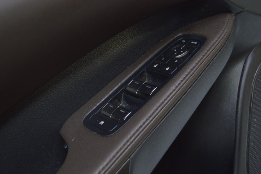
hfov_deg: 41.1
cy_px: 87
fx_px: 348
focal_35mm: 48
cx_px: 130
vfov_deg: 28.0
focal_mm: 32
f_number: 5.6
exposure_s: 1/20
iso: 400
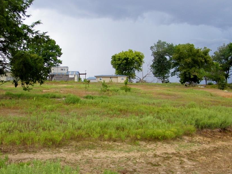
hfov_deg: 52.5
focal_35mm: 35
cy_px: 96
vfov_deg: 40.6
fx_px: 235
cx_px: 103
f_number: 7
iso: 100
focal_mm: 5
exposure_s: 1/125
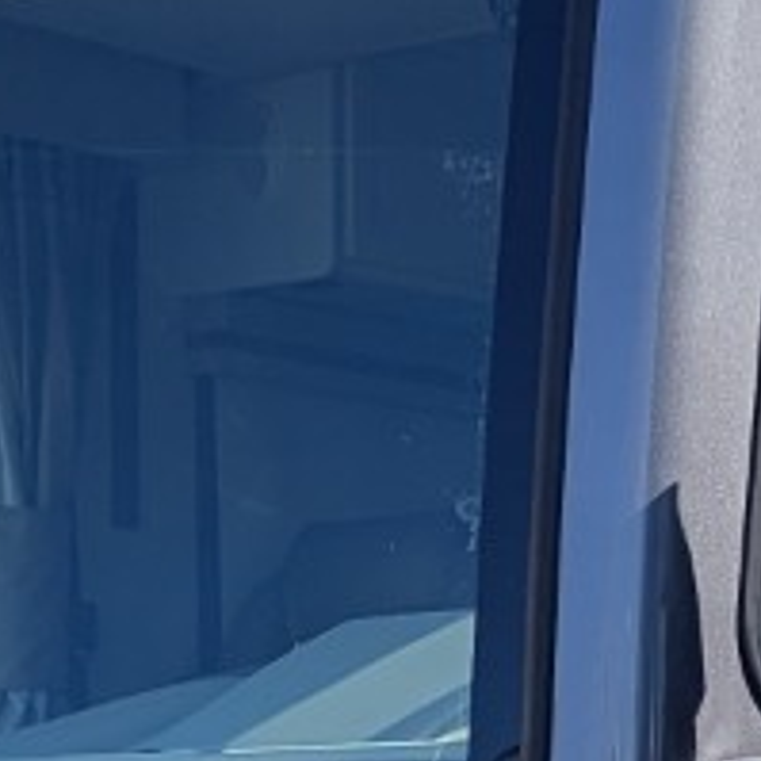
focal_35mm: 149
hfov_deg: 11.6
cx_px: 809
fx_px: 3706
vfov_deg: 11.4
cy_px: 1010
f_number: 1.85
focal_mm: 6.81
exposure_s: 1/1715
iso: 45
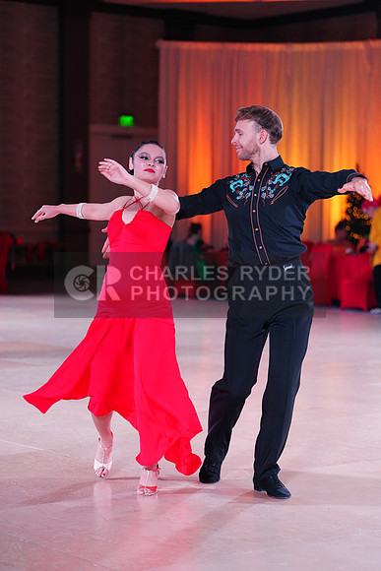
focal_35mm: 89
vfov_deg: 22.9
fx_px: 1412
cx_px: 190
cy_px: 286
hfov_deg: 15.4
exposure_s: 1/500
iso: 2000
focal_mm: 89
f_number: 2.8
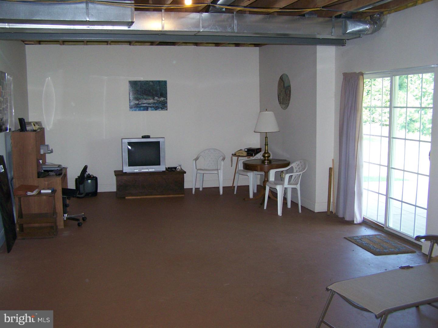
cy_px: 164
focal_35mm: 38
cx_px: 219
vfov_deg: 37.7
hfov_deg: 49.0
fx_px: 481
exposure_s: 1/60
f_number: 2.8
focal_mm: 6.3
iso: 160
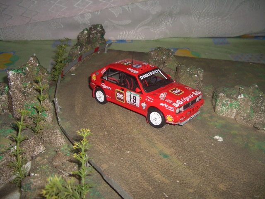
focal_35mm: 35
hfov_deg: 52.6
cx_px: 132
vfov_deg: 40.7
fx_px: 268
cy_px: 100
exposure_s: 1/60
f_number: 2.6
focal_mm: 5.8
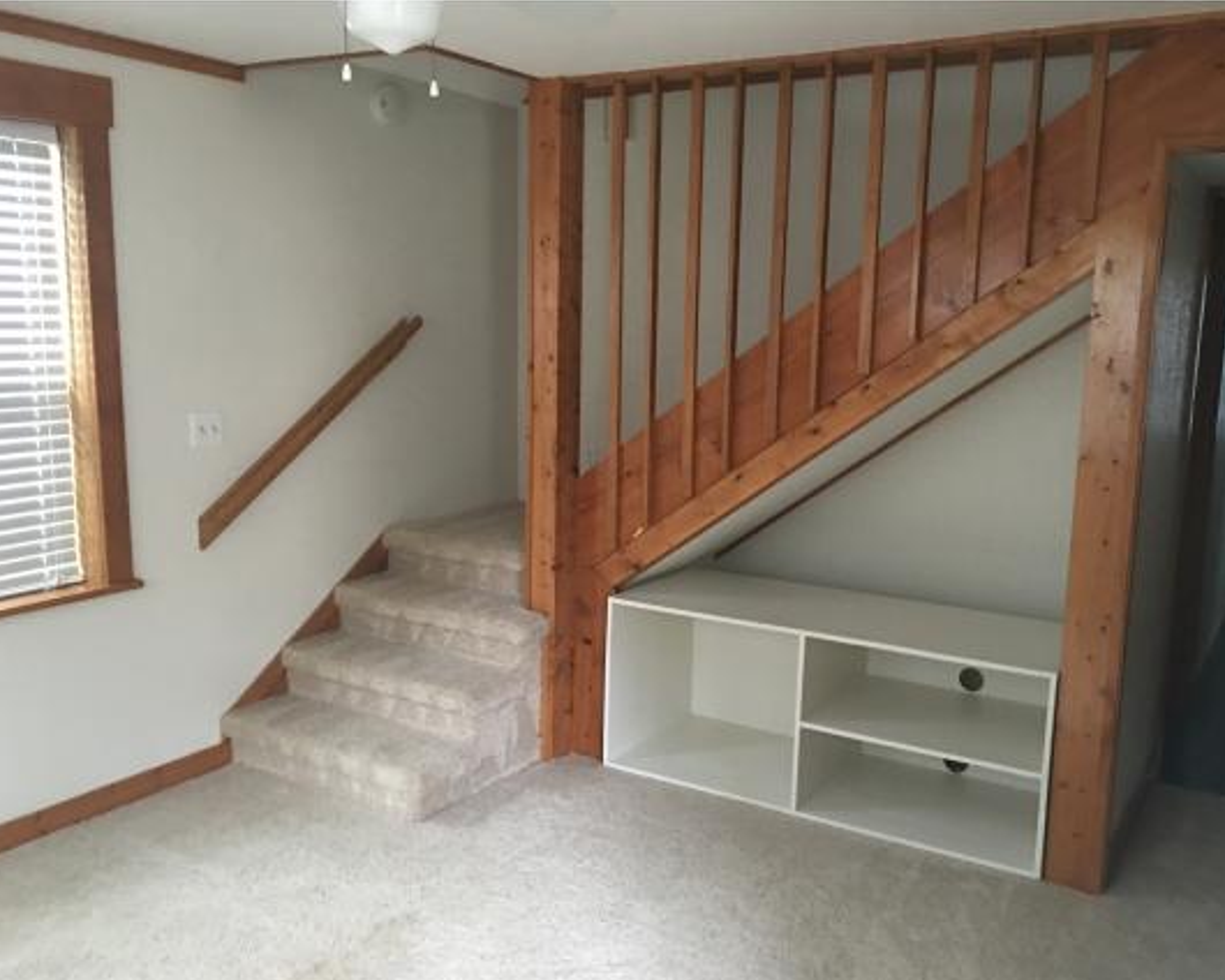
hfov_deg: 57.1
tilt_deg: -8.4
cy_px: 502
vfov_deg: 47.1
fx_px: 1124
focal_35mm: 31
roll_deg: -0.4
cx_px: 652
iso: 64
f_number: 2.2
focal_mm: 4.15
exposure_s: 1/4
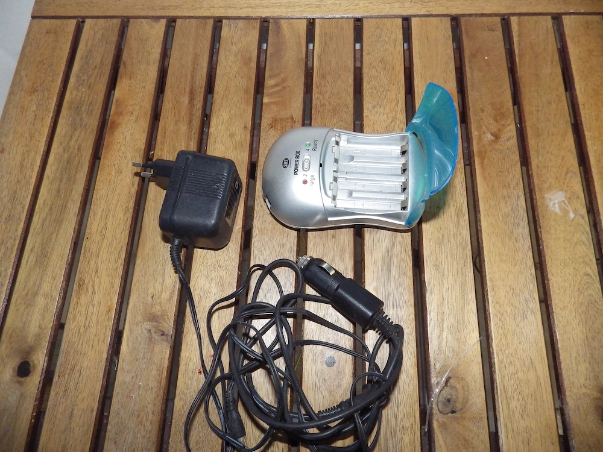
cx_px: 302
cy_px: 226
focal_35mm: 22
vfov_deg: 61.1
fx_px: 383
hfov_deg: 76.4
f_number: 3.1
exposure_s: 1/20
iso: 500
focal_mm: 4
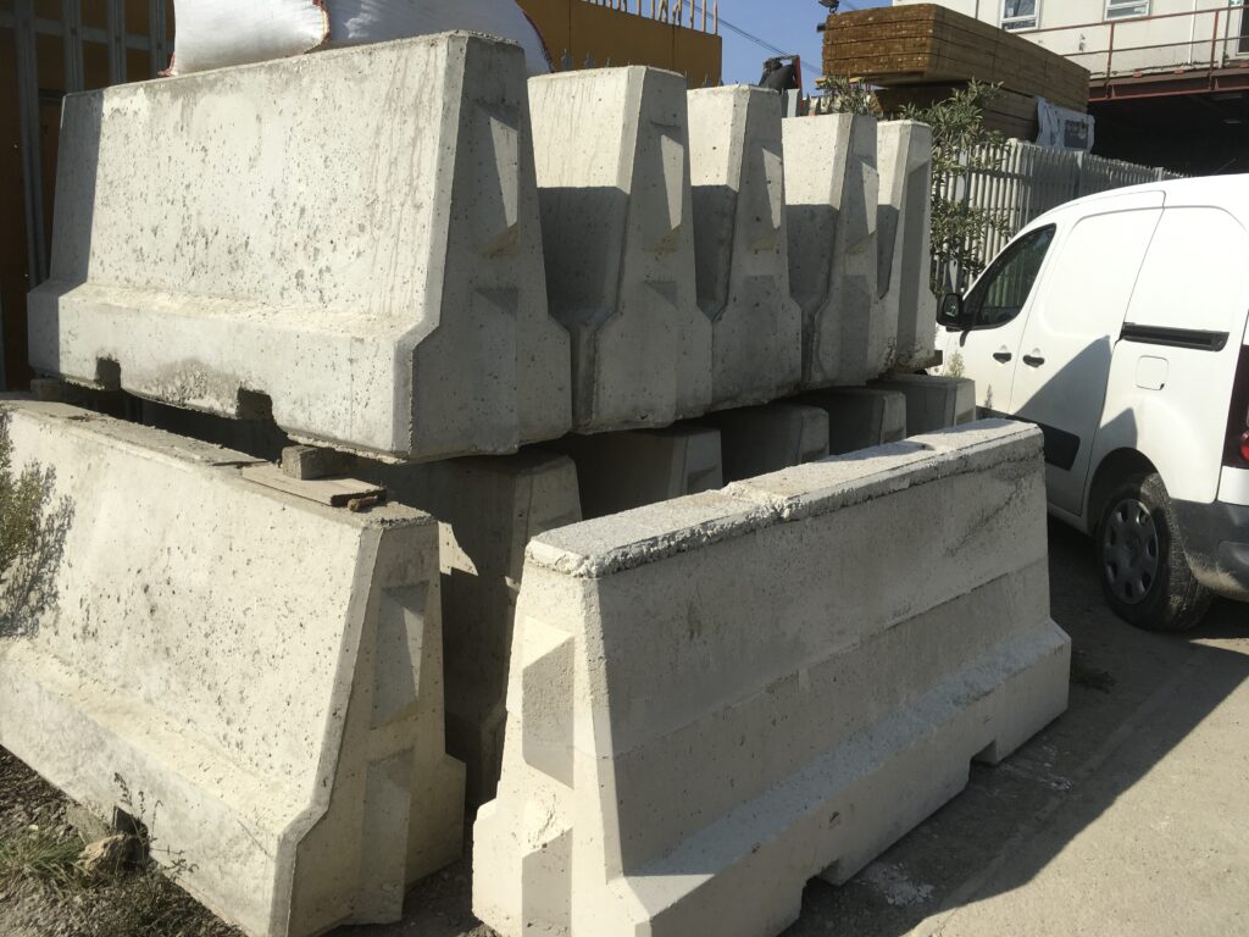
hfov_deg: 61.7
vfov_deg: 48.2
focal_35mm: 29
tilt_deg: -9.0
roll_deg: +0.4
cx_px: 624
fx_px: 1046
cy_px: 468
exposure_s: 1/2481
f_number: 2.2
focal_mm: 4.15
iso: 25
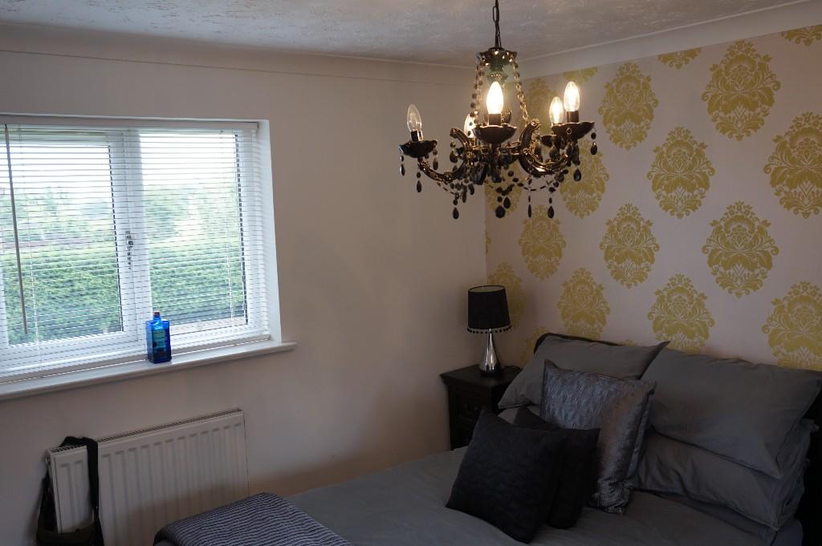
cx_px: 411
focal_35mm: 33
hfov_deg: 57.3
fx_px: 753
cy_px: 273
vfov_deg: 39.9
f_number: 4
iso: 160
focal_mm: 22
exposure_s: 1/50
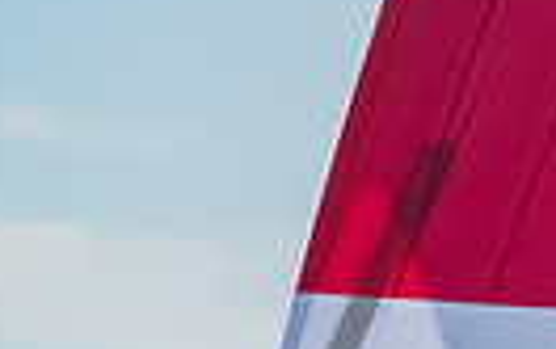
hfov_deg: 2.8
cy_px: 865
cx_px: 1180
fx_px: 11323
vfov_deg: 1.8
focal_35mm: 746
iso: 640
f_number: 14
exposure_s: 1/1000
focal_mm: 100
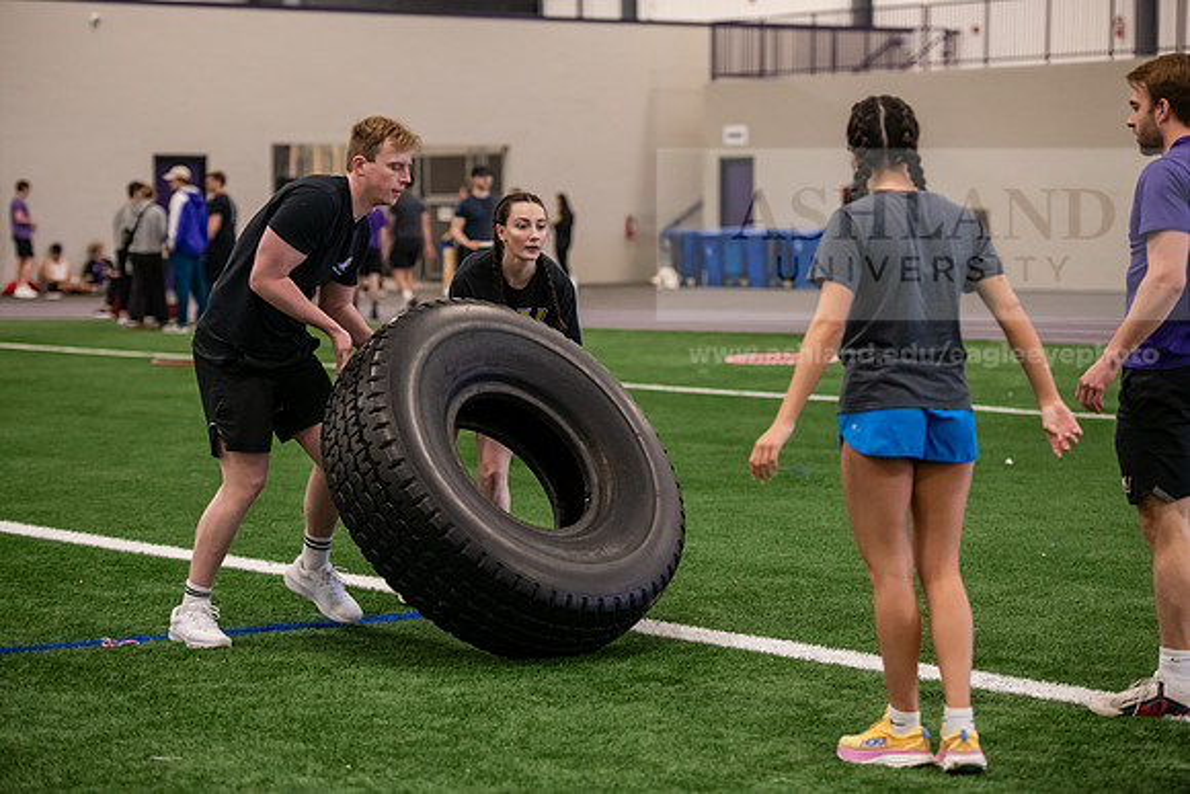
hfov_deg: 20.0
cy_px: 397
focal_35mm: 102
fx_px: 3372
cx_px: 595
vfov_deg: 13.4
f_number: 3.2
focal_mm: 102
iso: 2000
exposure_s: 1/200
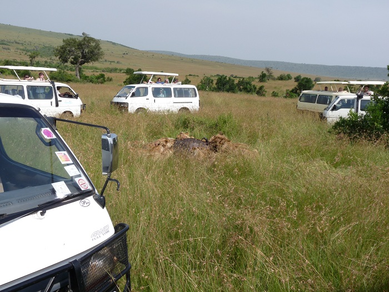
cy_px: 146
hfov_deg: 50.1
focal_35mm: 37
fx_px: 416
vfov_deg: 38.7
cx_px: 194
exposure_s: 1/500
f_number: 5.6
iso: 100
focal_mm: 6.6
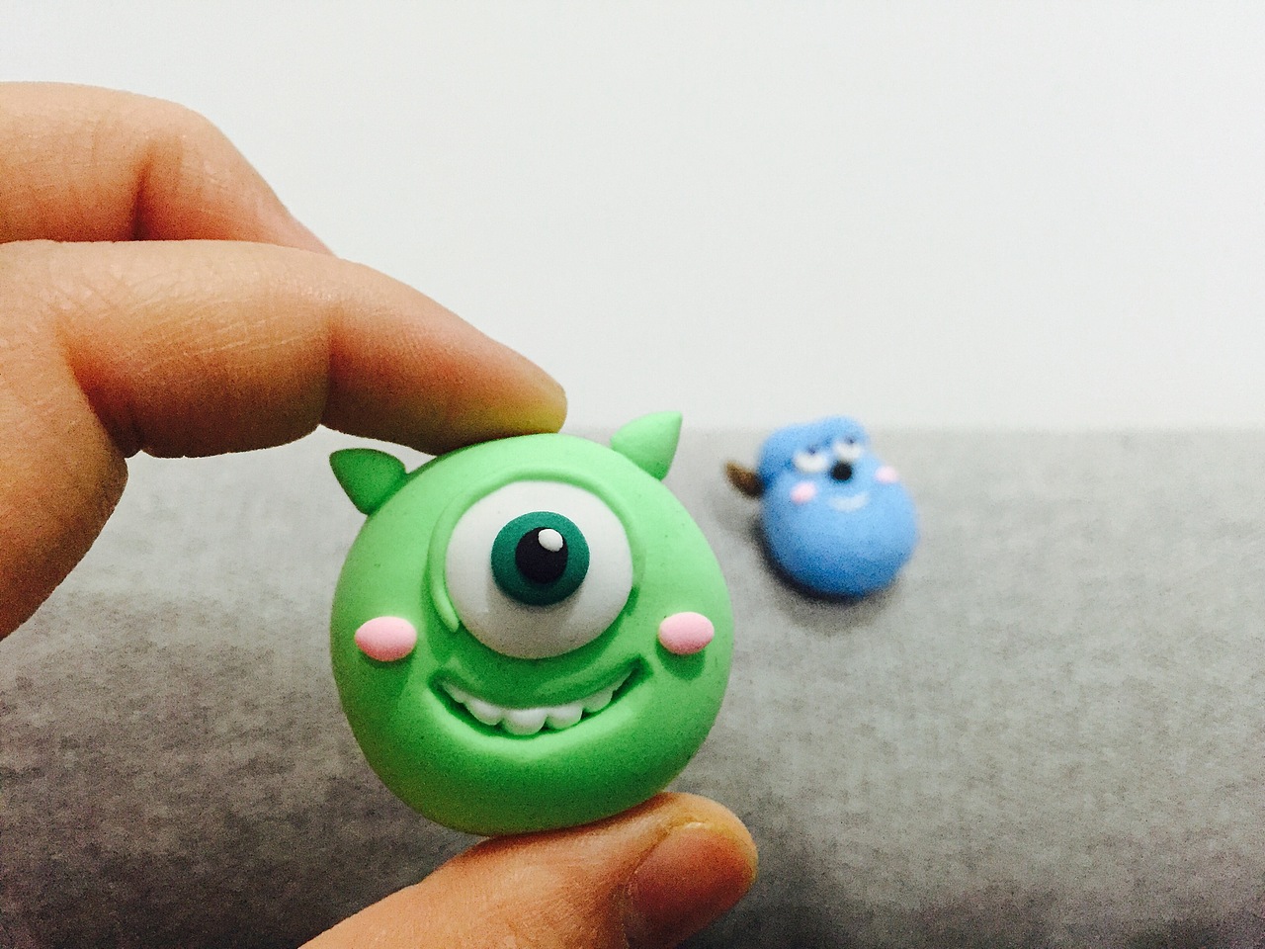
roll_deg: -1.7
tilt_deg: -12.9
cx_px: 632
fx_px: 1060
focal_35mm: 29
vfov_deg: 48.2
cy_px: 474
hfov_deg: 61.7
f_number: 2.2
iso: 400
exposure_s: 1/17
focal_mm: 4.15
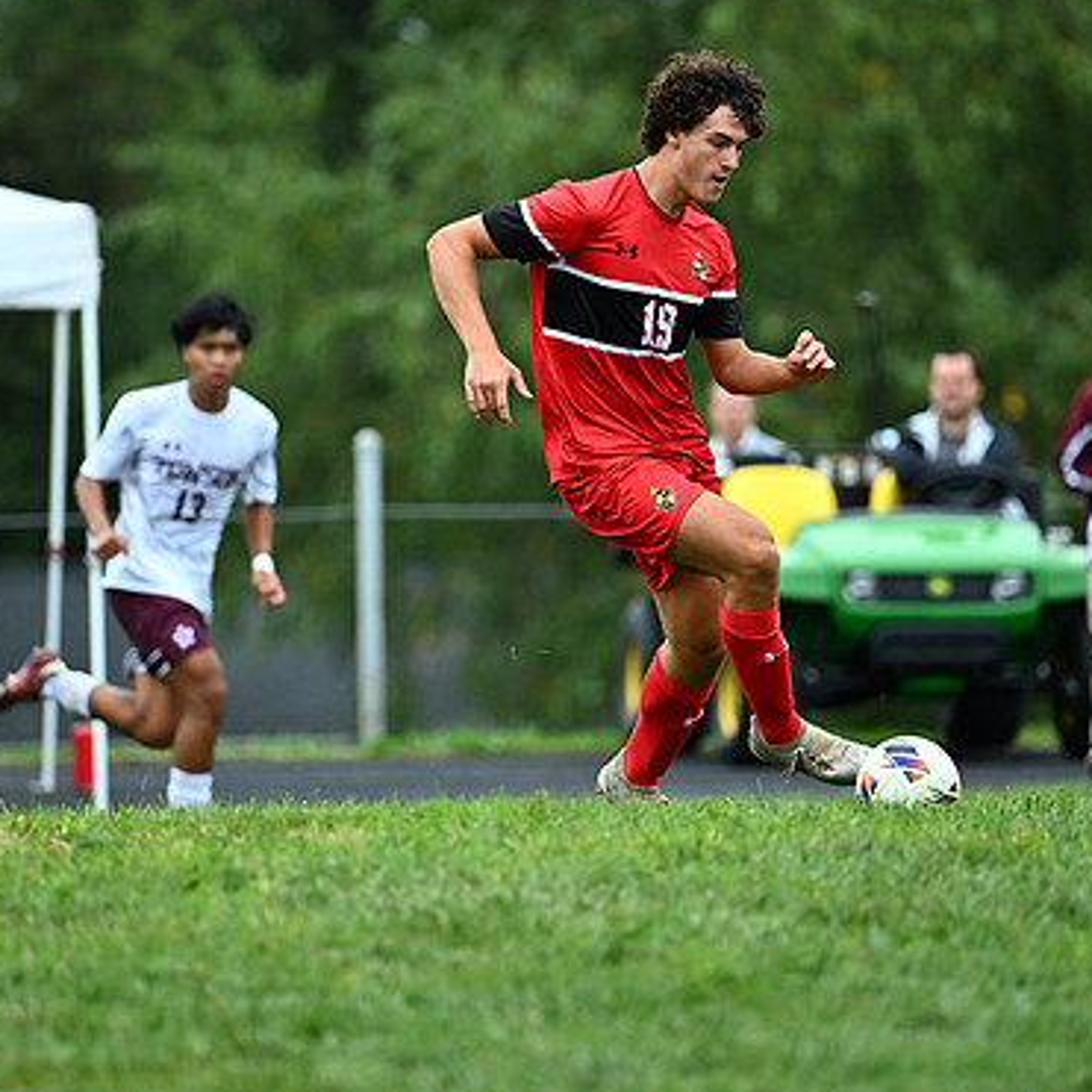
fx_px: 18987
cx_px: 550
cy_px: 528
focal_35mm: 532
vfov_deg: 3.3
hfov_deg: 3.3
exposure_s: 1/1600
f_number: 4.5
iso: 3200
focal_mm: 400
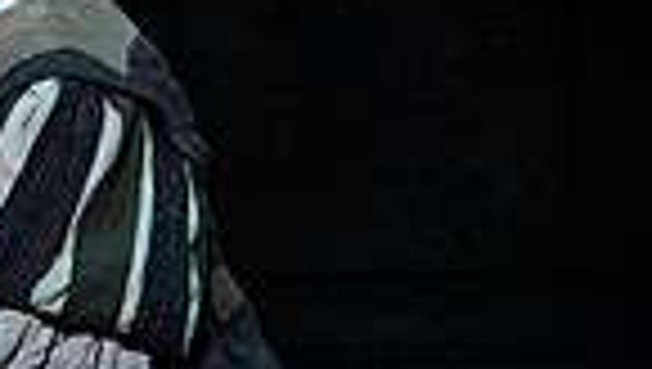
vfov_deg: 1.1
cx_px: -375
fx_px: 18401
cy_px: -46
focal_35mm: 1063
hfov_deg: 2.0
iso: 5000
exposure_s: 1/250
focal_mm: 200
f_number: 6.3
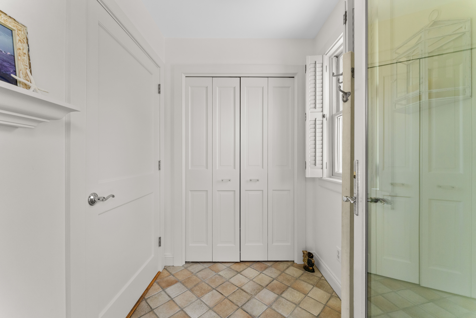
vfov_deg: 81.2
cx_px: 238
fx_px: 185
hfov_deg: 104.3
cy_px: 159
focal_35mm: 14
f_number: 11
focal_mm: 14
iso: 2000
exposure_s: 1/60
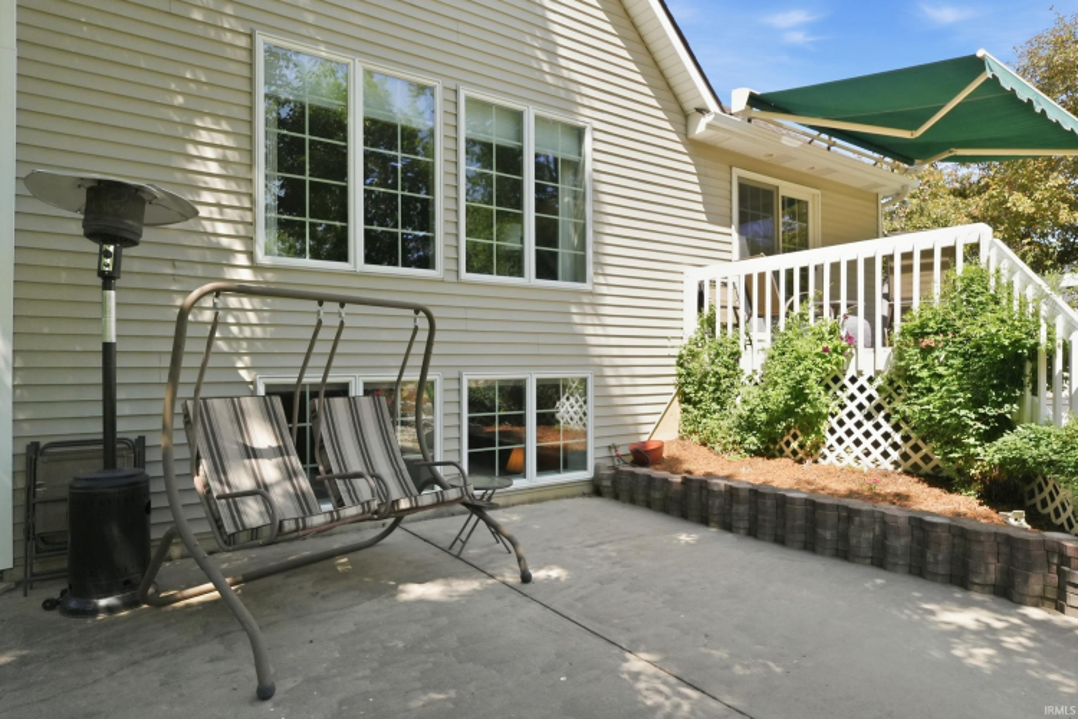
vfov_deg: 57.2
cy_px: 360
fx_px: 659
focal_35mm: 22
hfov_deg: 78.6
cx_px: 539
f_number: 4
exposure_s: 1/2500
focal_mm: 15
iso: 1000
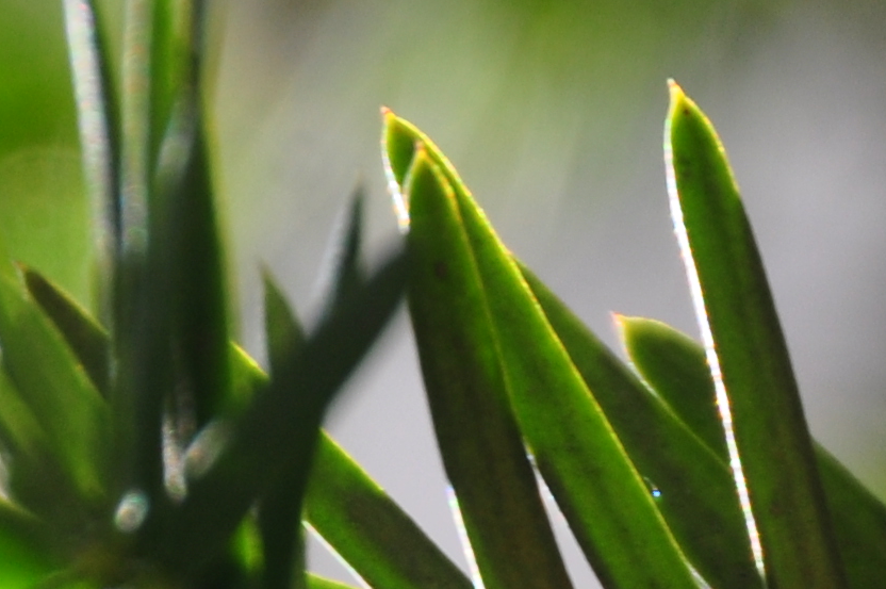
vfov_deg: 0.9
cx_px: 745
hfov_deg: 1.3
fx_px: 38011
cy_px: 1493
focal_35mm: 1546
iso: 200
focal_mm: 200
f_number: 11
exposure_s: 1/60
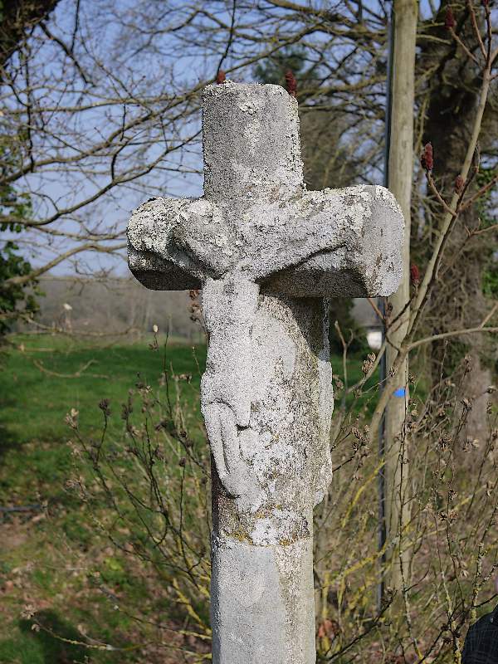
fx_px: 767
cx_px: 249
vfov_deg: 46.8
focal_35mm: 40
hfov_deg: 36.0
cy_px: 332
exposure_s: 1/2500
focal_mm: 20
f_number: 2.8
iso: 100
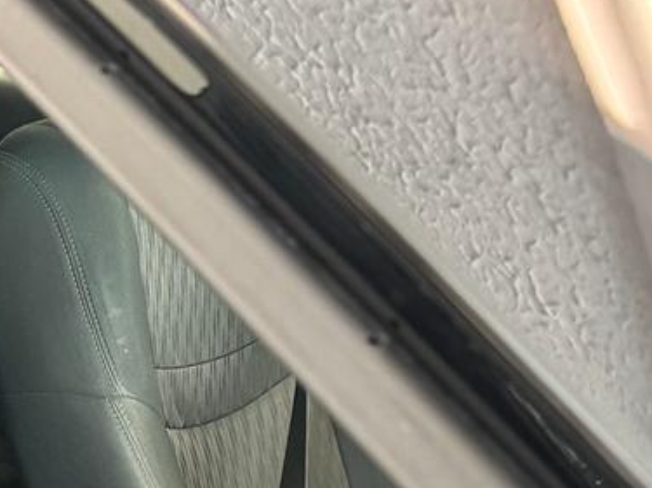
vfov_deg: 16.3
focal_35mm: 82
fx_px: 1544
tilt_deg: -29.1
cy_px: 752
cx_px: 33
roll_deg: +0.0
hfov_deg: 23.1
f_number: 1.78
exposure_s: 1/60
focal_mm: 6.76
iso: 640
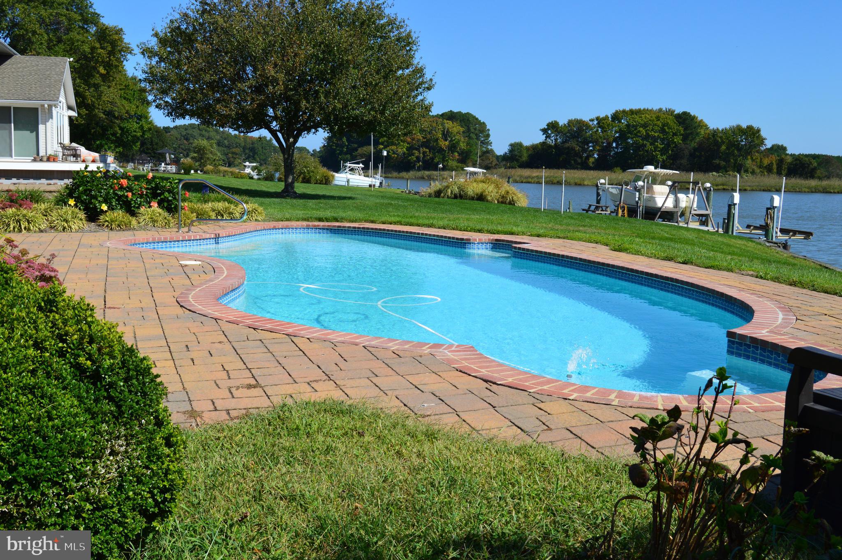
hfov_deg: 53.2
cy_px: 280
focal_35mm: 36
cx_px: 421
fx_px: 841
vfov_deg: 36.8
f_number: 11
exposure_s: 1/500
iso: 360
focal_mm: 24
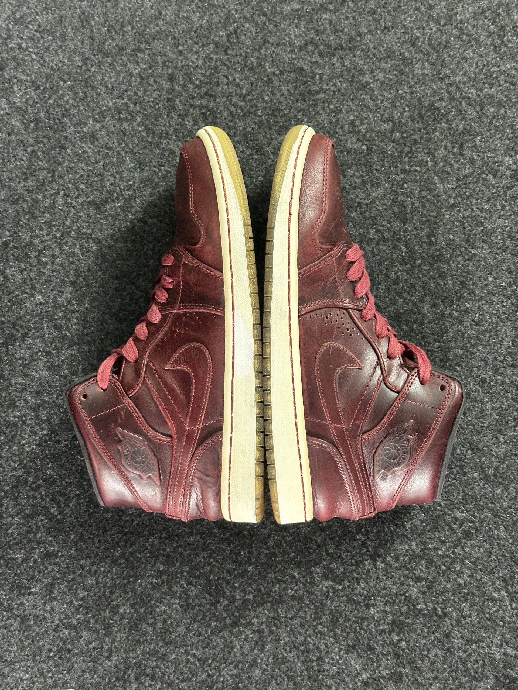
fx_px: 958
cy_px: 345
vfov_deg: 39.7
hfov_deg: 30.3
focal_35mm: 48
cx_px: 259
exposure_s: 1/33
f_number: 1.78
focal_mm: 6.86
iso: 320
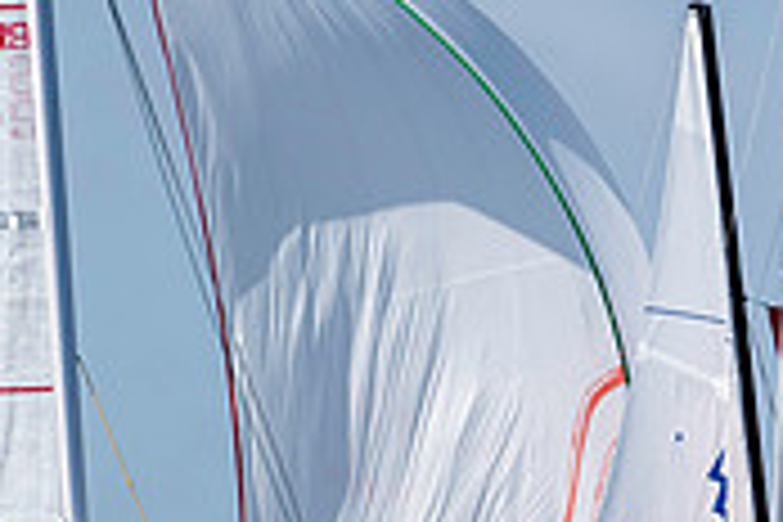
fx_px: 33906
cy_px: 835
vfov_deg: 0.9
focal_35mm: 1559
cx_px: 963
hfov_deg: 1.3
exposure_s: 1/4000
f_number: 5
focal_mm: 300
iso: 200
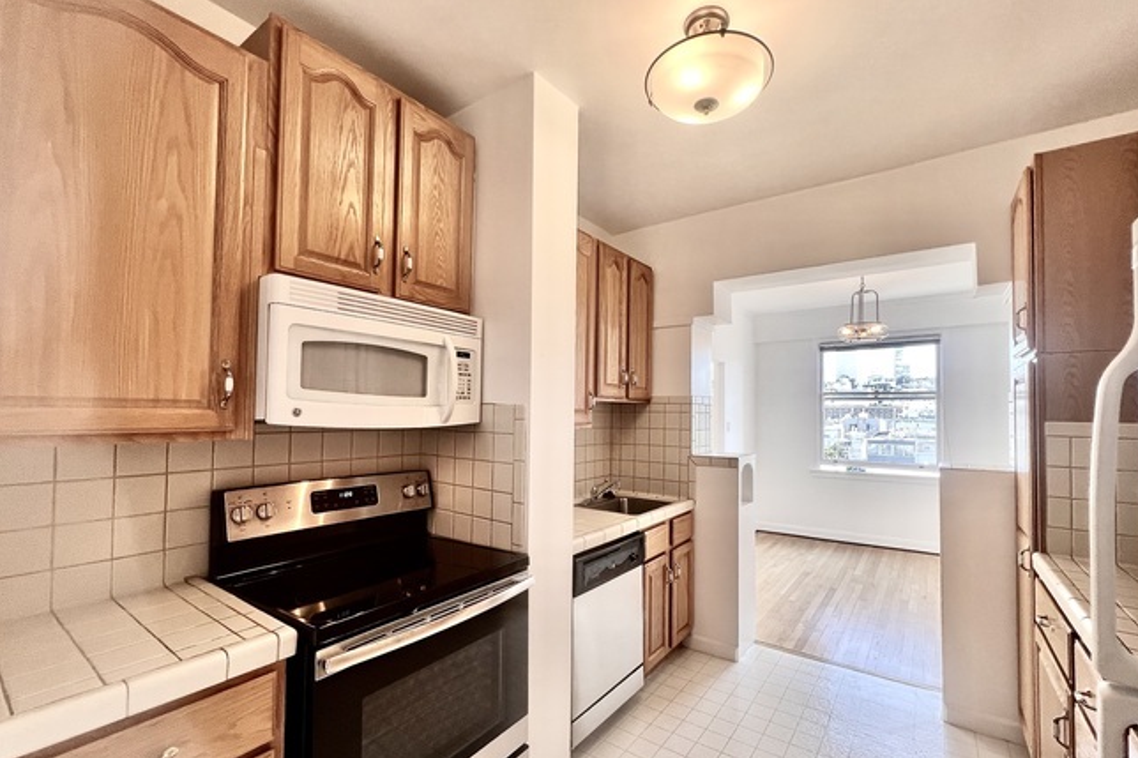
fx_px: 442
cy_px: 412
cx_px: 588
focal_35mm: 14
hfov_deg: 104.2
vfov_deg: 81.0
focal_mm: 1.57
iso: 80
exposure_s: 1/120
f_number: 1.8
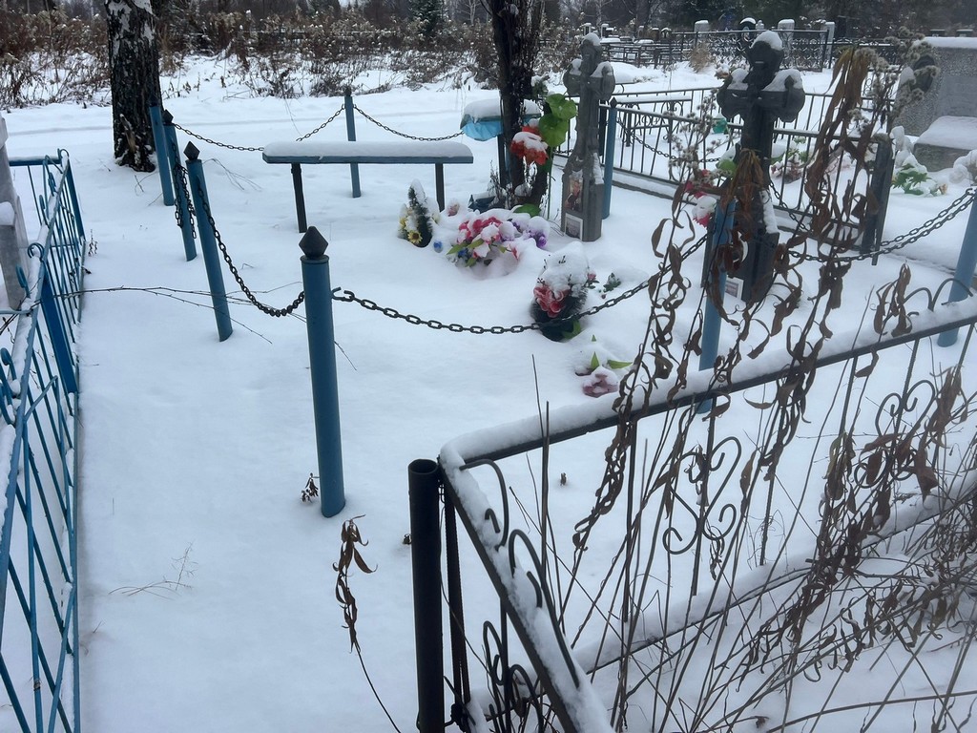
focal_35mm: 26
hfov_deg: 67.3
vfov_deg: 53.1
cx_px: 488
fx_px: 734
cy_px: 366
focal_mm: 5.7
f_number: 1.5
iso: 50
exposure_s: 1/1511
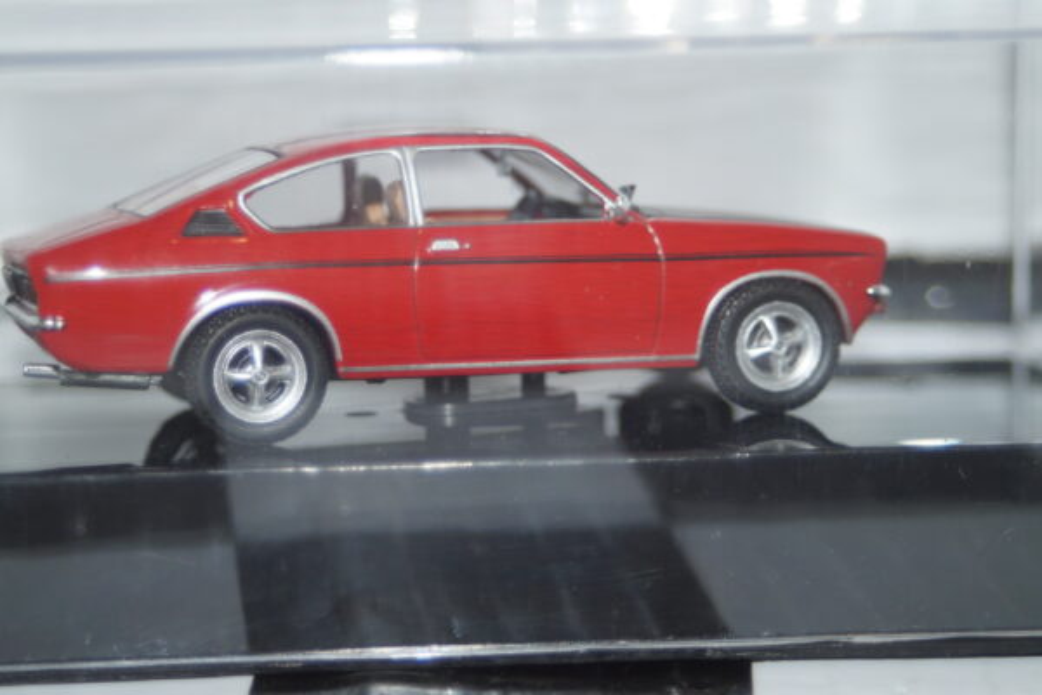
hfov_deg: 19.5
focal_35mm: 105
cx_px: 521
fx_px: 3039
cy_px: 348
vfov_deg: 13.0
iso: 250
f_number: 5.6
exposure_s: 1/60
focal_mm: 70
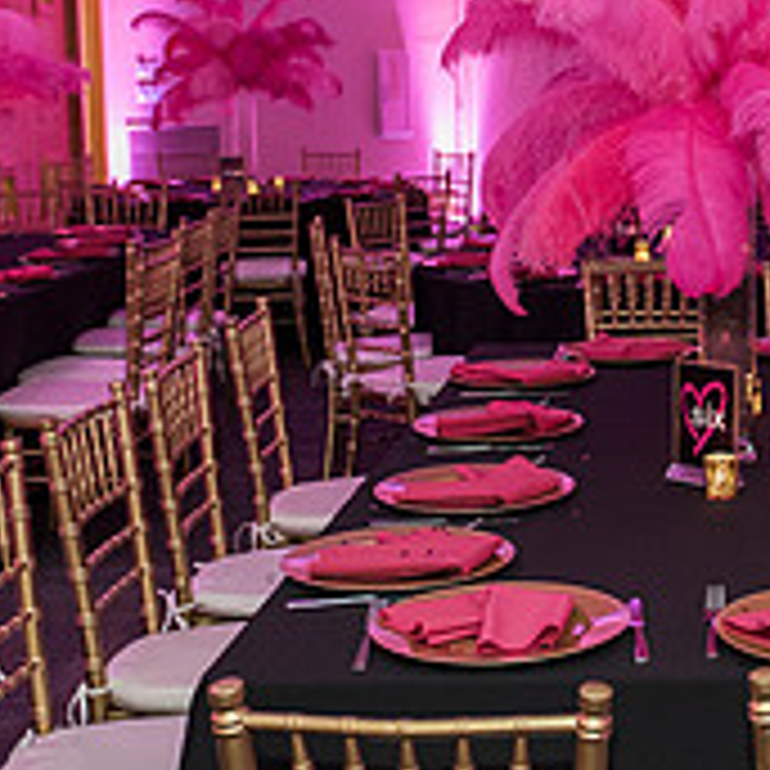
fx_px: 1812
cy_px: 250
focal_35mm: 72
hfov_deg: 23.3
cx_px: 710
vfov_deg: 23.9
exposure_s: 1/60
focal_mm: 24
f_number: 3.2
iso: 1600
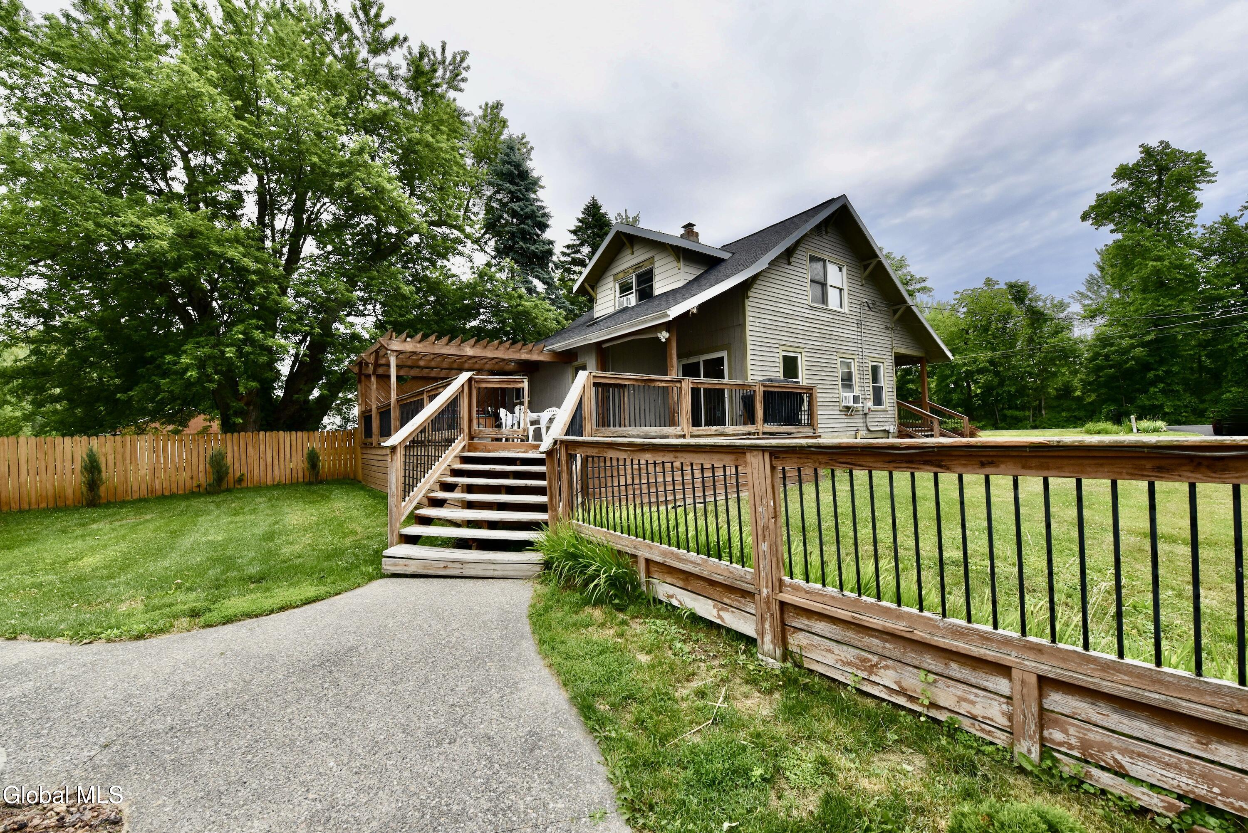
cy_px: 416
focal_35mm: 14
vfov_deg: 81.3
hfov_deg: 104.2
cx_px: 624
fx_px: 486
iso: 800
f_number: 11
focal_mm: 14
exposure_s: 1/640
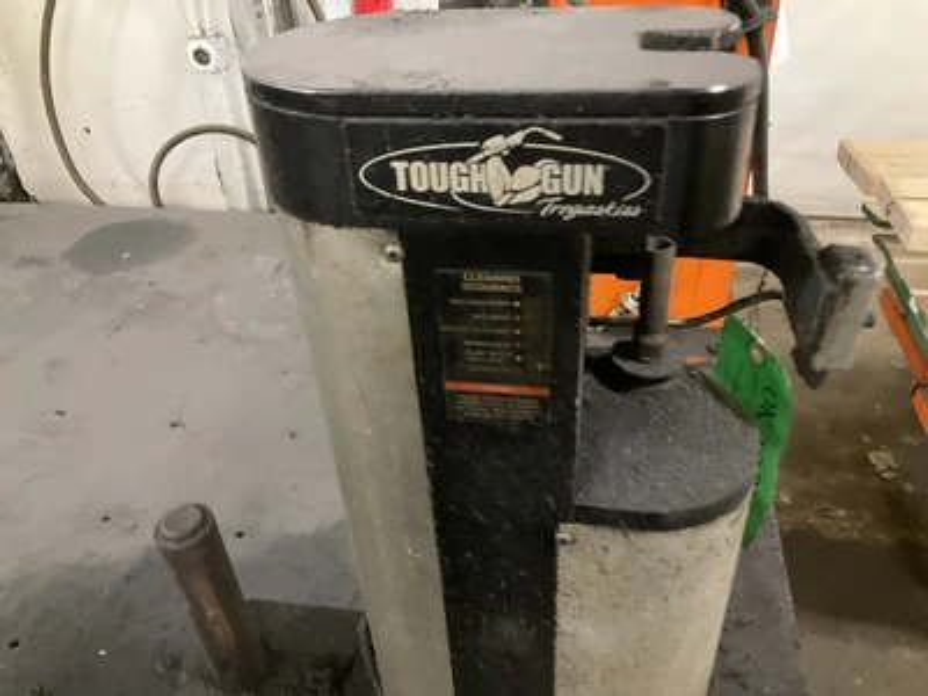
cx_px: 464
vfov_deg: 48.2
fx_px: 777
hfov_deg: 61.7
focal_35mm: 29
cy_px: 348
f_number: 1.8
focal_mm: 3
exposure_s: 1/30
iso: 320
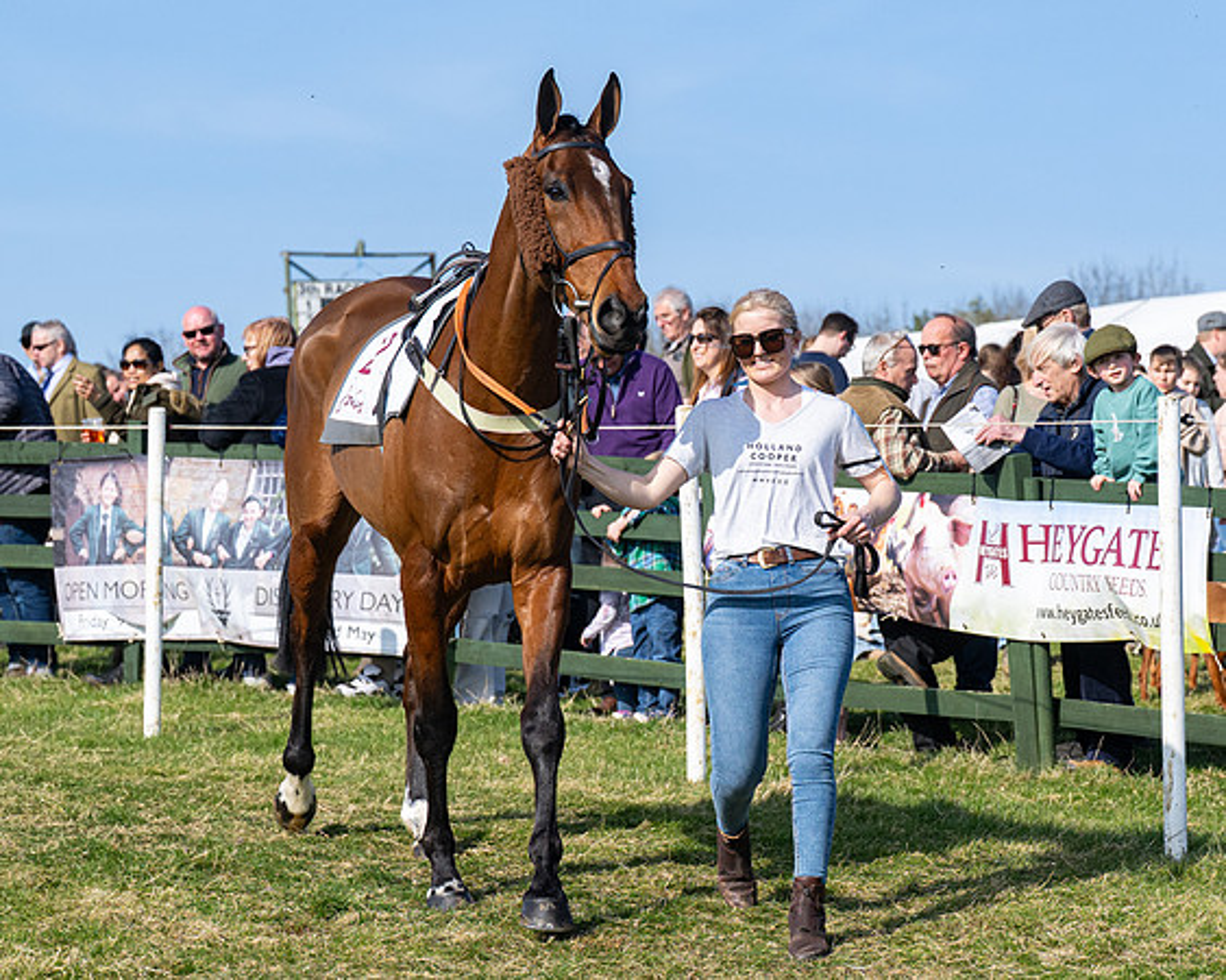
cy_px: 432
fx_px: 4836
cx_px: 750
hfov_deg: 14.4
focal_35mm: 133
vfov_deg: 11.6
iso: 200
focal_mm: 70
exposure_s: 1/3200
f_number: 4
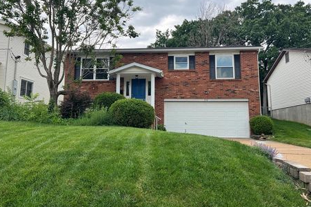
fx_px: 259
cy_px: 88
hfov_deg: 62.0
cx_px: 153
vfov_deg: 43.4
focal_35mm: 30
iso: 50
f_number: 1.5
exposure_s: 1/1575
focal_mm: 5.7
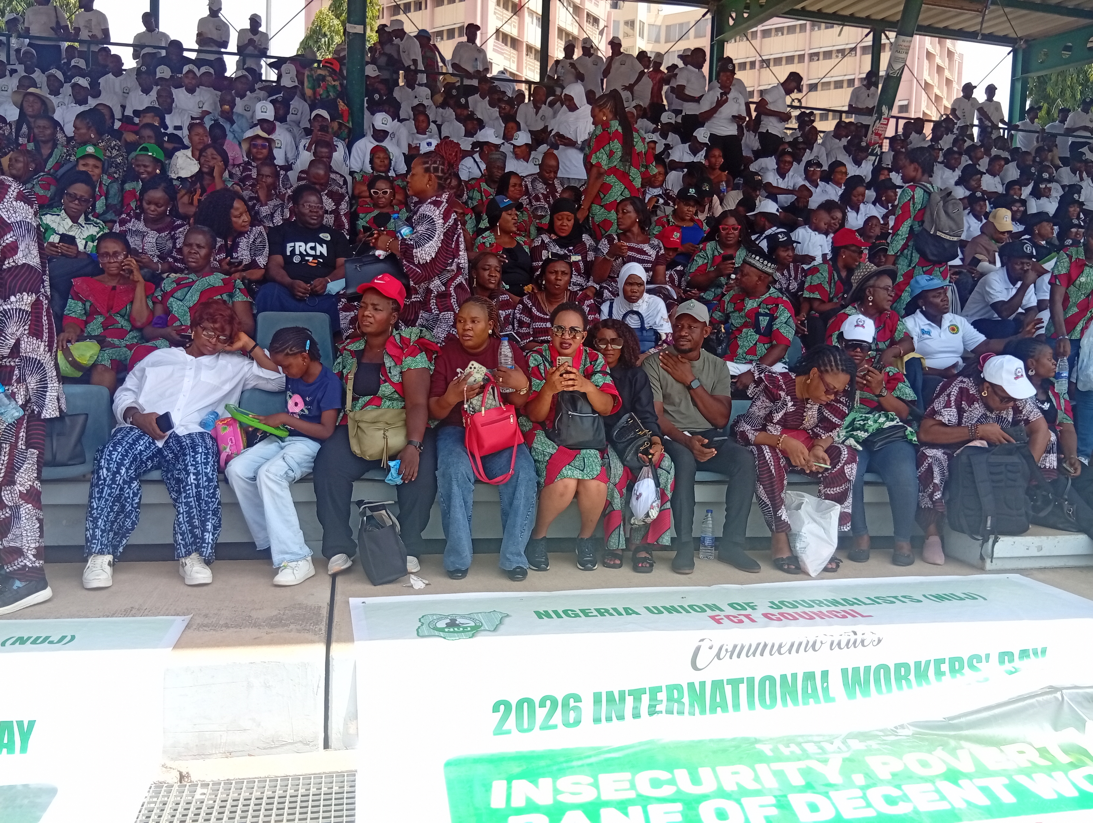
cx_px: 546
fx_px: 854
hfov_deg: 65.2
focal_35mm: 27
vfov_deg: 51.5
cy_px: 412
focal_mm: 3.84
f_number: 1.8
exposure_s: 1/495
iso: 51
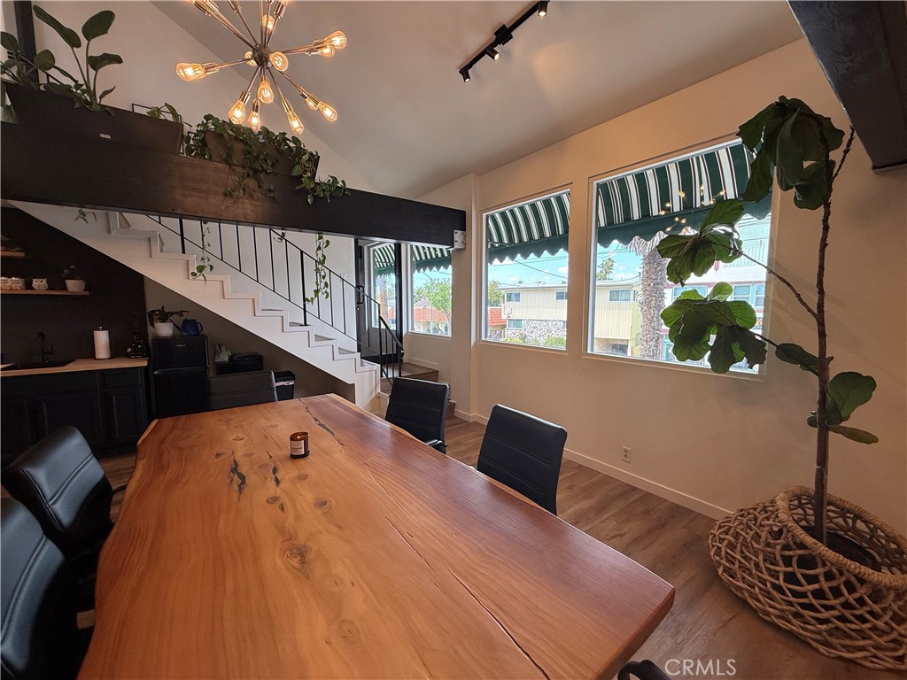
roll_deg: -0.2
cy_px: 340
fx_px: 367
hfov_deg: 102.1
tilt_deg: -5.1
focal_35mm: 14
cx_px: 454
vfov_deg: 85.7
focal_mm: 2.22
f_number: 2.2
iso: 64
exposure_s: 1/132
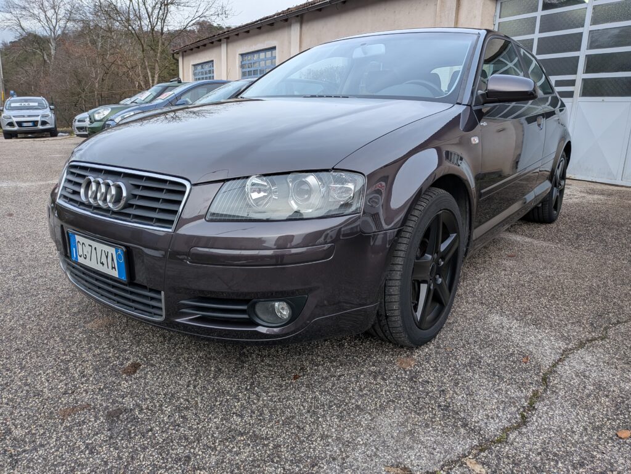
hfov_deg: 71.6
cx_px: 316
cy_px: 237
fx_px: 437
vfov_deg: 56.8
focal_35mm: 24
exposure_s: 1/132
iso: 25
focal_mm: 4.53
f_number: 1.7
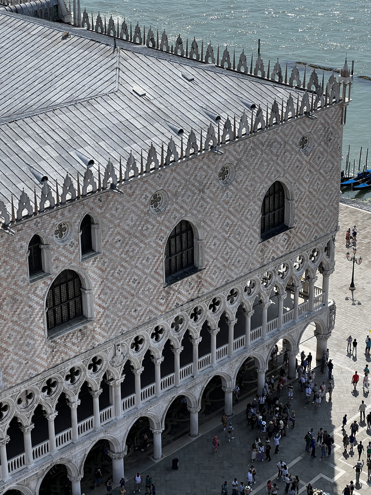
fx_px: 1100
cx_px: 186
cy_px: 248
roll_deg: -0.2
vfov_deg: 25.3
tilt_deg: -25.5
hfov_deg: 19.1
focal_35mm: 77
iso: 32
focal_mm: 9
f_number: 2.8
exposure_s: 1/995
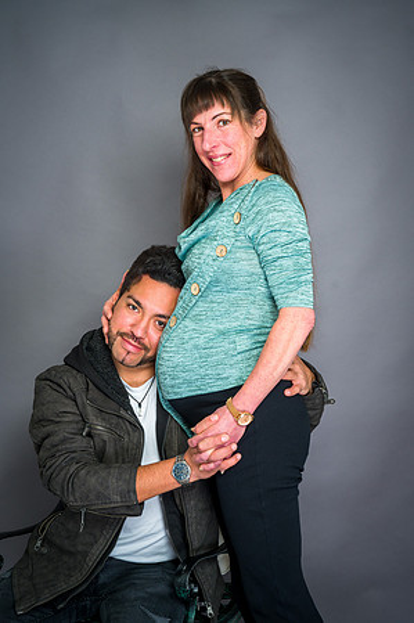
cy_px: 312
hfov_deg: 25.0
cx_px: 207
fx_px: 934
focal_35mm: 54
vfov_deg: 36.9
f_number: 5.6
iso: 200
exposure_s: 1/100
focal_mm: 54
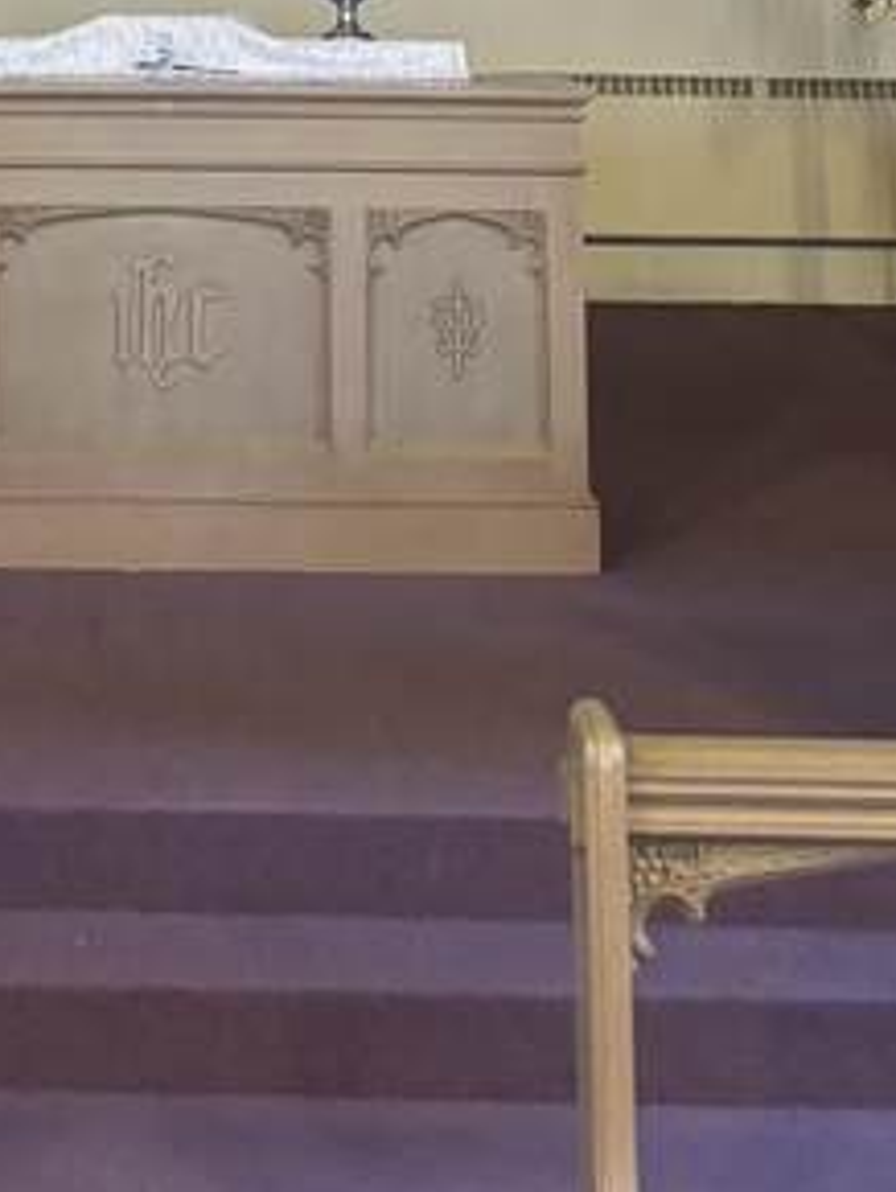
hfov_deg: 17.0
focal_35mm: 86
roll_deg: -1.6
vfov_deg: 19.6
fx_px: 2964
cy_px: -633
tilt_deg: +11.3
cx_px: 140
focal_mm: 5.96
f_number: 1.6
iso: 640
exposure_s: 1/30
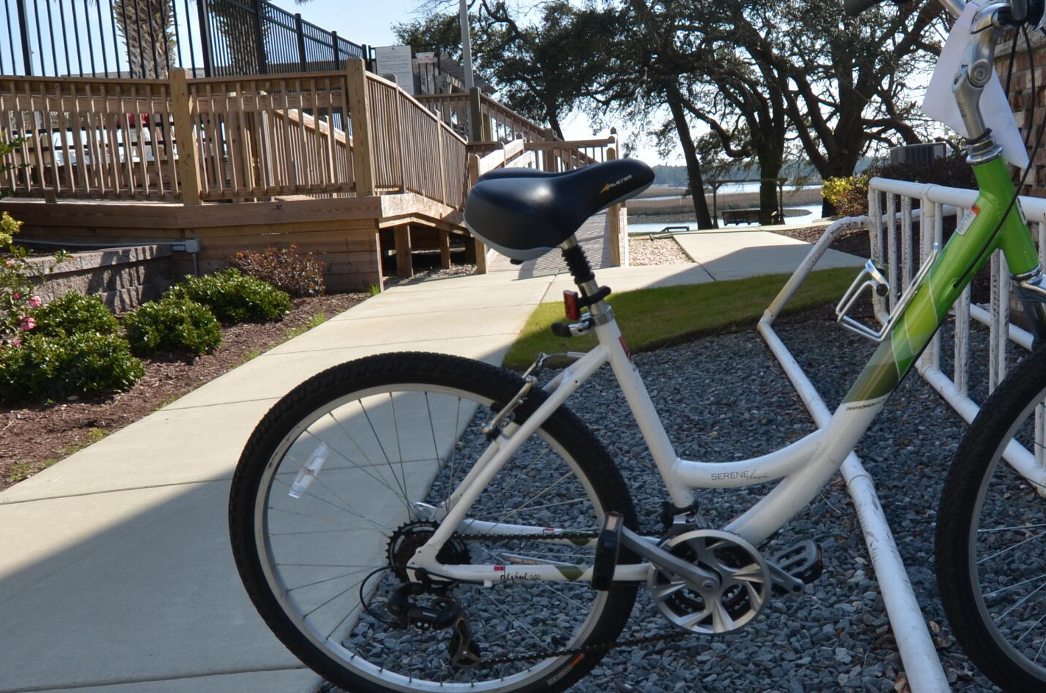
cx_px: 643
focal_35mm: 38
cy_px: 388
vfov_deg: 34.9
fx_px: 1102
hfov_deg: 50.4
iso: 110
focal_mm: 12
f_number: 8
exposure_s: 1/250
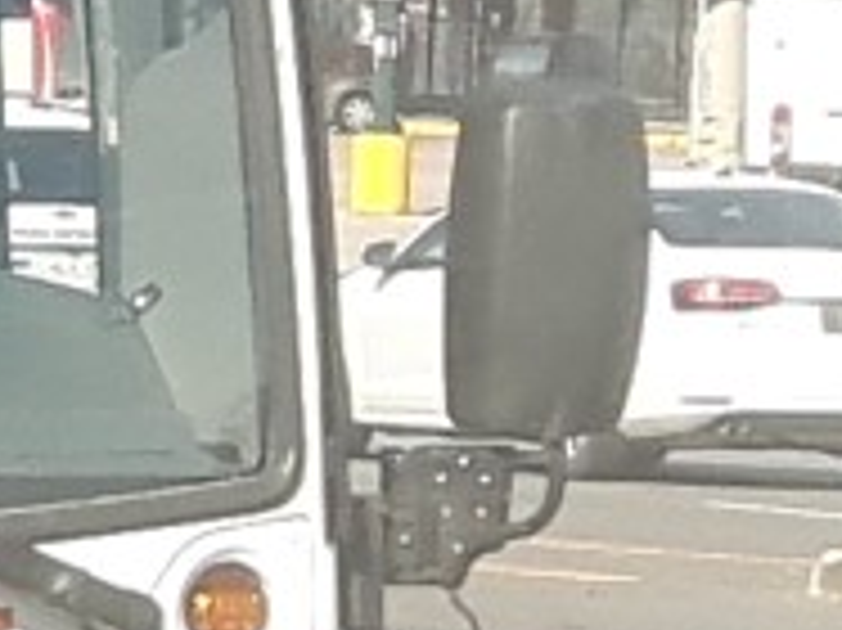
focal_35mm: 170
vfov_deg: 8.7
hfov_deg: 10.0
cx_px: -1261
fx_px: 4132
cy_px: 338
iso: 40
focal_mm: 3.7
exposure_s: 1/794
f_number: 1.9
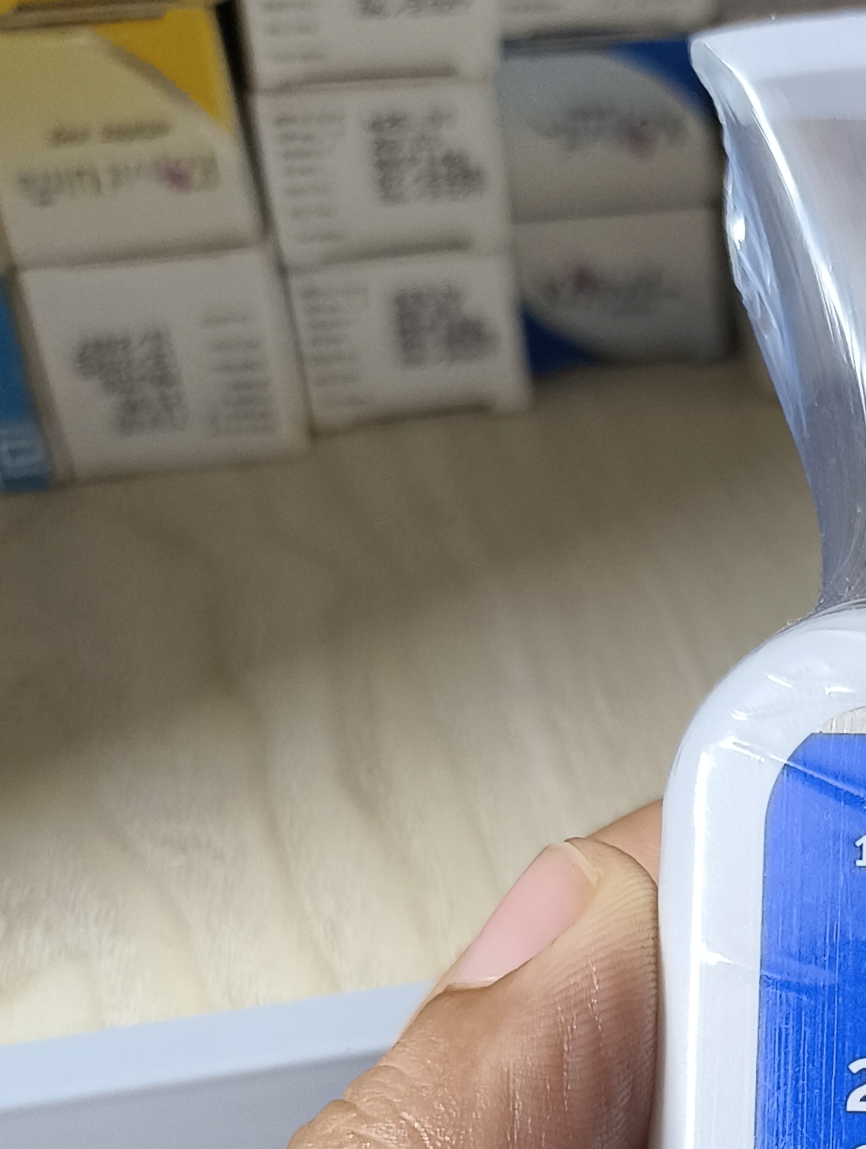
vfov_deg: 28.1
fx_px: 2163
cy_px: 1135
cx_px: 1061
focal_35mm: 65
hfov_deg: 21.0
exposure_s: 1/50
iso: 444
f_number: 1.87
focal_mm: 5.56
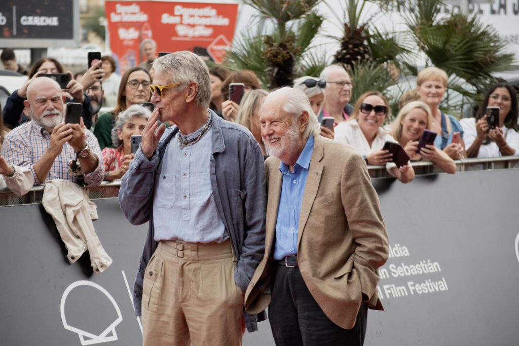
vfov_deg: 10.6
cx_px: 260
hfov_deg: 15.9
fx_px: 1860
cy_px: 173
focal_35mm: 129
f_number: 4.5
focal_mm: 86
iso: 450
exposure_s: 1/640
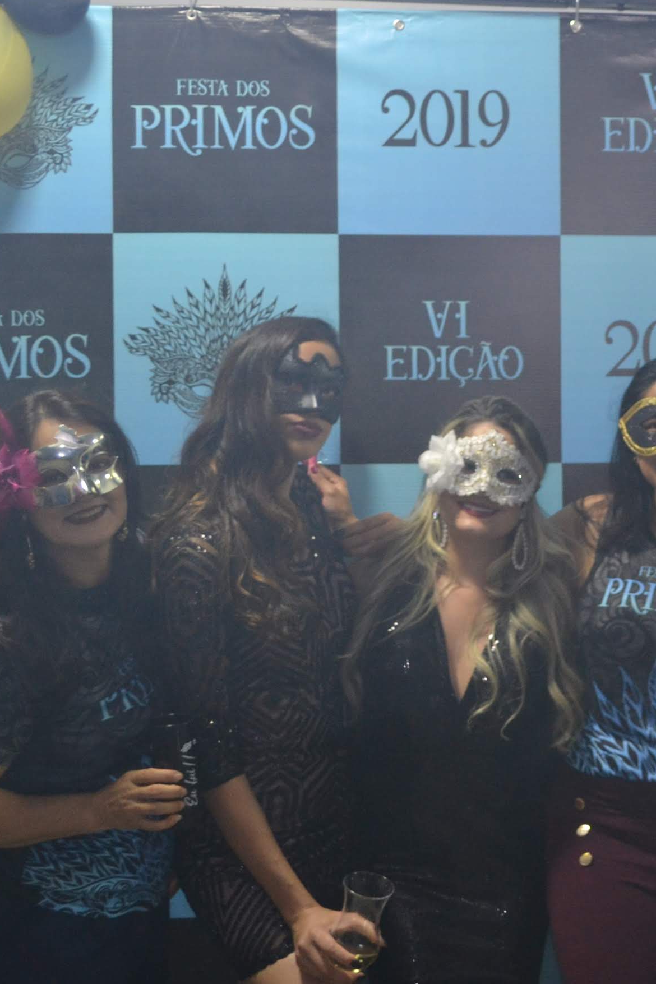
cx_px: 827
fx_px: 1777
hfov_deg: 19.5
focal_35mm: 65
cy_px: 477
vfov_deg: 31.0
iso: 800
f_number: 3.8
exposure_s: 1/30
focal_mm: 22
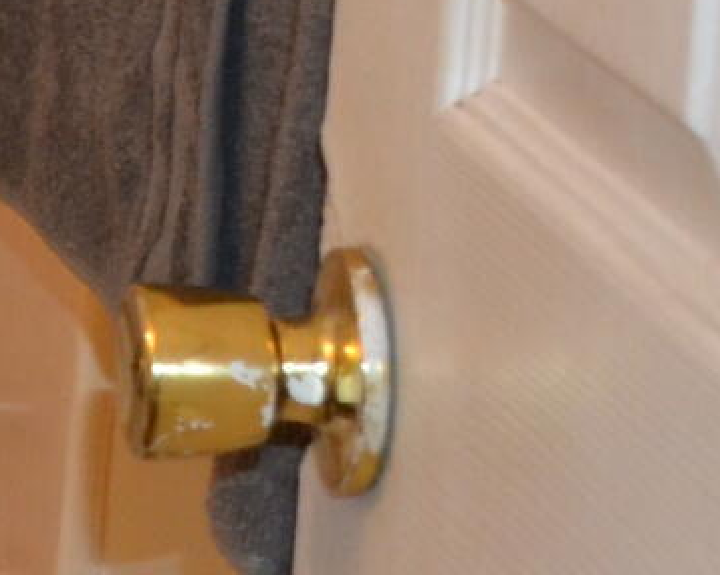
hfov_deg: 8.0
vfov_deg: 7.2
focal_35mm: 209
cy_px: -342
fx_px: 4451
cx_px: -1442
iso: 800
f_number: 3.5
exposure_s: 1/60
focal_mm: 18
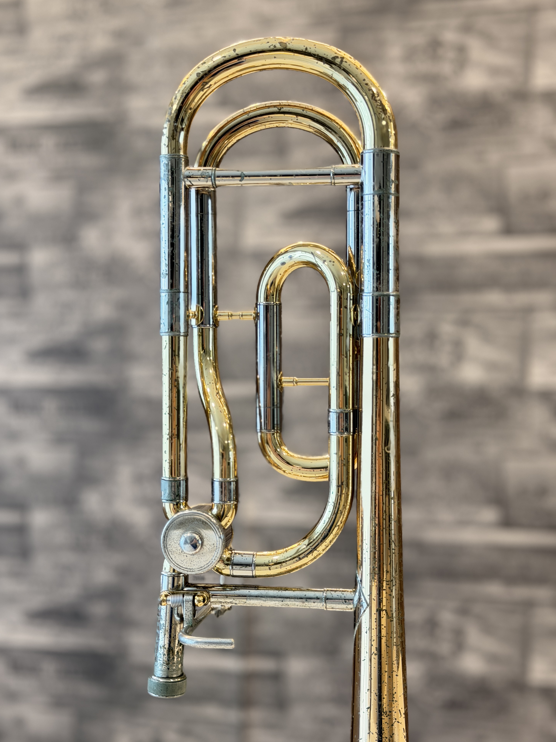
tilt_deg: -1.4
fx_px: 1071
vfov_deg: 38.2
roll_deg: +0.1
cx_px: 287
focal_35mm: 50
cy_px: 367
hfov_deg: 29.1
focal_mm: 6.76
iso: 160
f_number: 1.78
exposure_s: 1/50
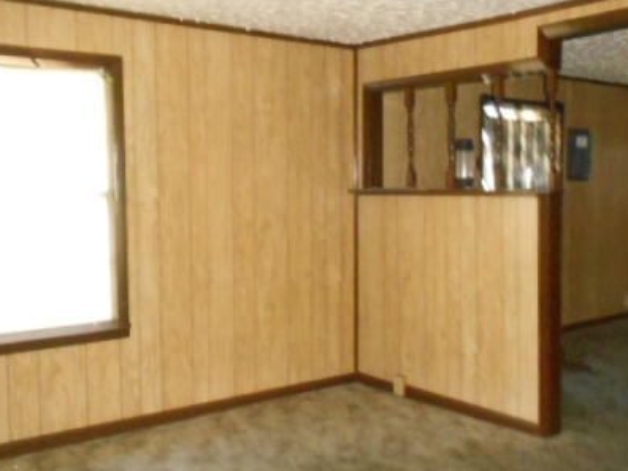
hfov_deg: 44.5
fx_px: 762
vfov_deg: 34.3
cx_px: 385
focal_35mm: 42
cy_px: 227
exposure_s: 1/25
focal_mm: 4.6
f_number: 3.2
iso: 800
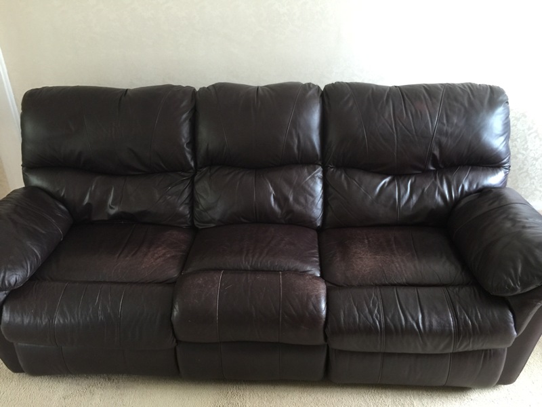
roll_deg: +0.2
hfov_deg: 61.7
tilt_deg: -26.4
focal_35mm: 29
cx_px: 271
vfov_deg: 48.2
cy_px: 204
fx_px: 454
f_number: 2.2
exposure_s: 1/15
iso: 80
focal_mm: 4.15
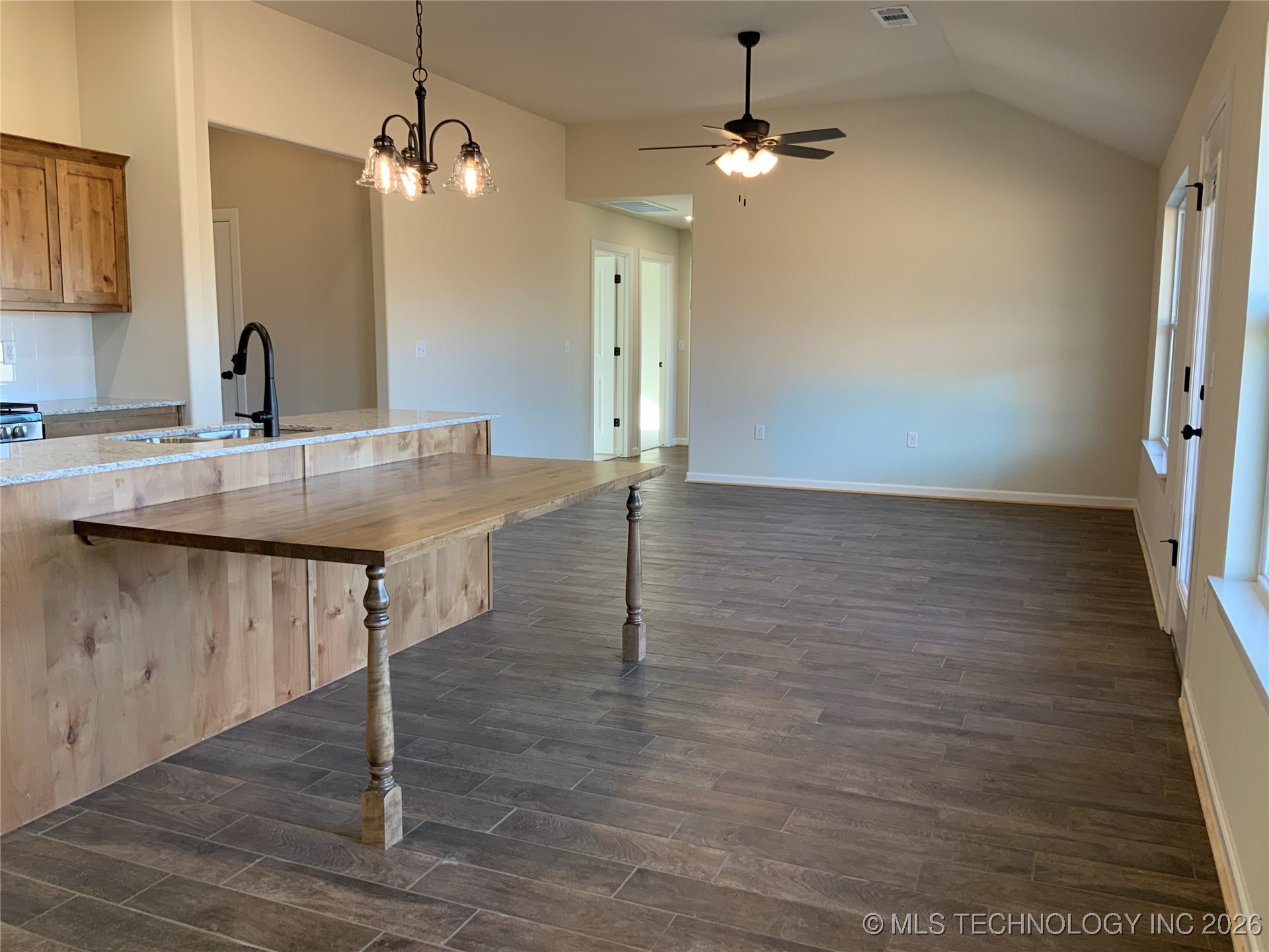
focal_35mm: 29
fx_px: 1063
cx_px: 634
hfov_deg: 61.7
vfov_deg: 48.2
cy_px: 476
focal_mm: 3
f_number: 1.8
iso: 40
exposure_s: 1/60
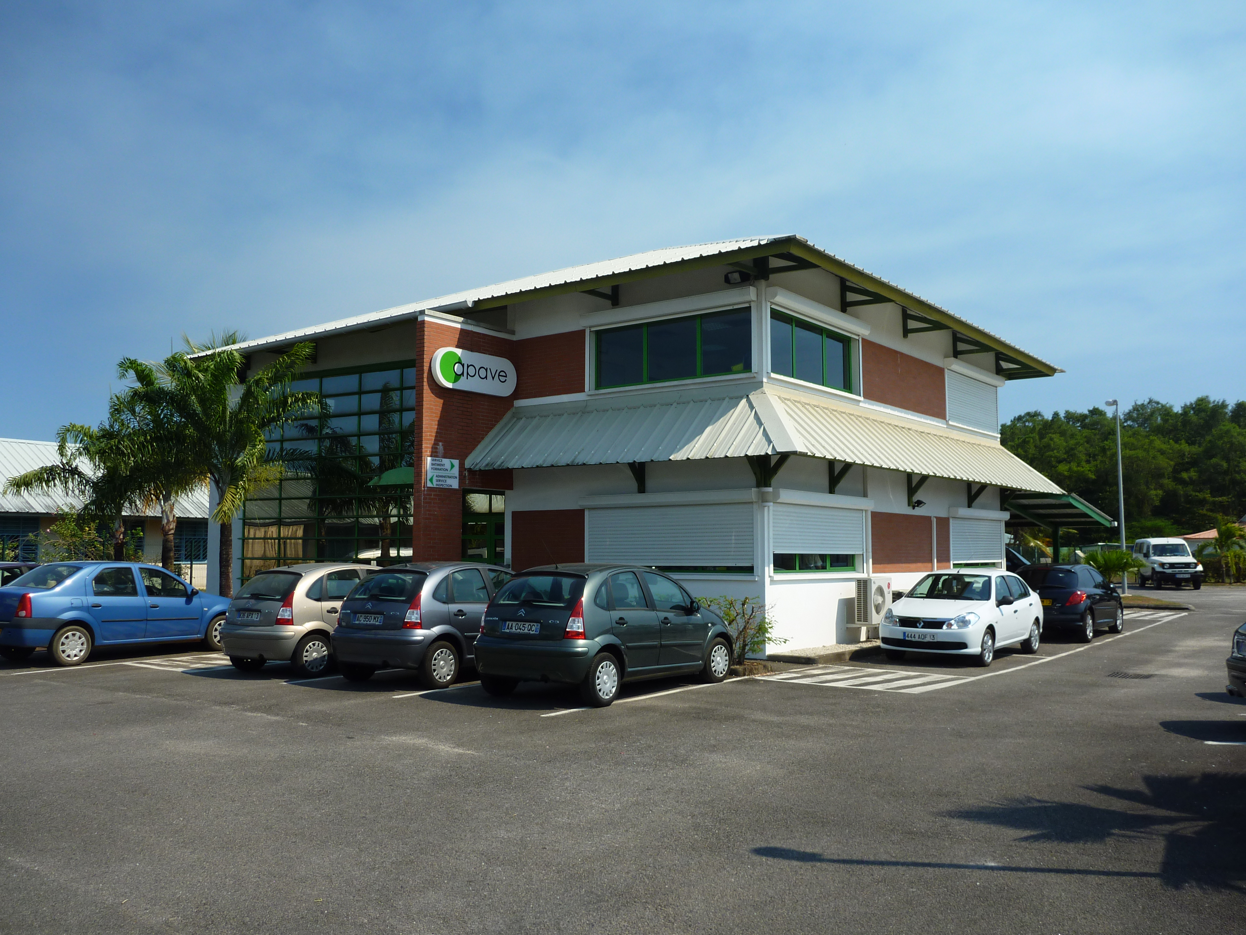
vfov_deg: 48.2
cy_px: 468
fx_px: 1044
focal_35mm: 29
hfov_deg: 61.7
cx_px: 623
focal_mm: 5.2
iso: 80
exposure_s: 1/1000
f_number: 3.4
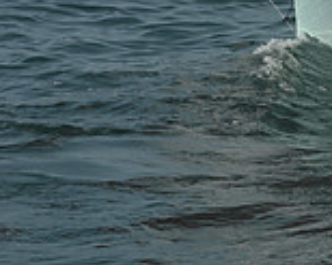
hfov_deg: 7.6
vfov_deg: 6.2
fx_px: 2435
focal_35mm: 248
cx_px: 584
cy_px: -130
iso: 320
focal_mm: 70
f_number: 9
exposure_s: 1/1250
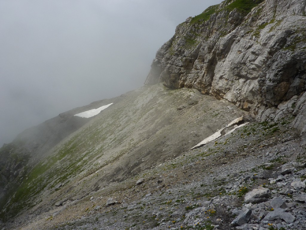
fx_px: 221
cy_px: 115
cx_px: 153
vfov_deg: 54.9
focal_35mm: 25
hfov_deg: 69.4
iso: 80
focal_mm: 4.1
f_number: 5.6
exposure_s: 1/800
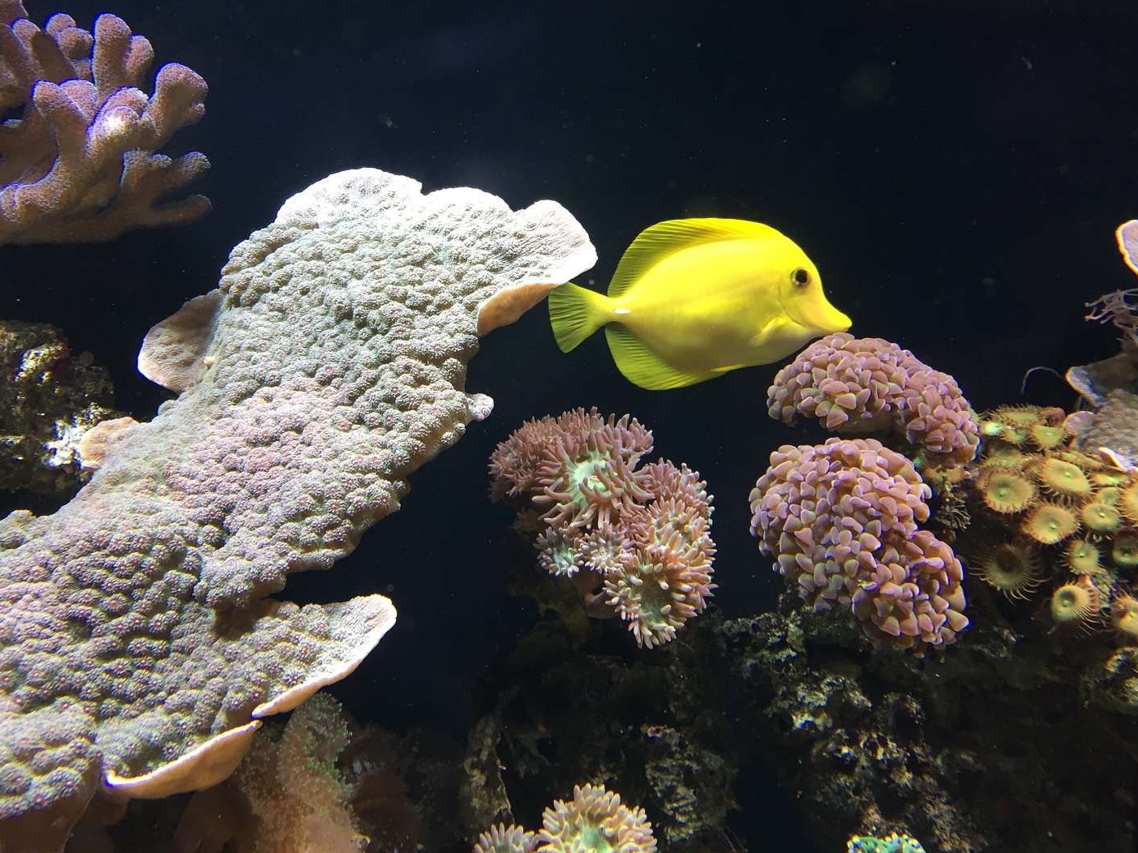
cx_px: 580
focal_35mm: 31
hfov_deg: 58.4
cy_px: 400
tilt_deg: -9.1
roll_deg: -2.9
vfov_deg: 45.4
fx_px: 1019
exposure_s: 1/33
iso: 50
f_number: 2.2
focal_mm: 4.15
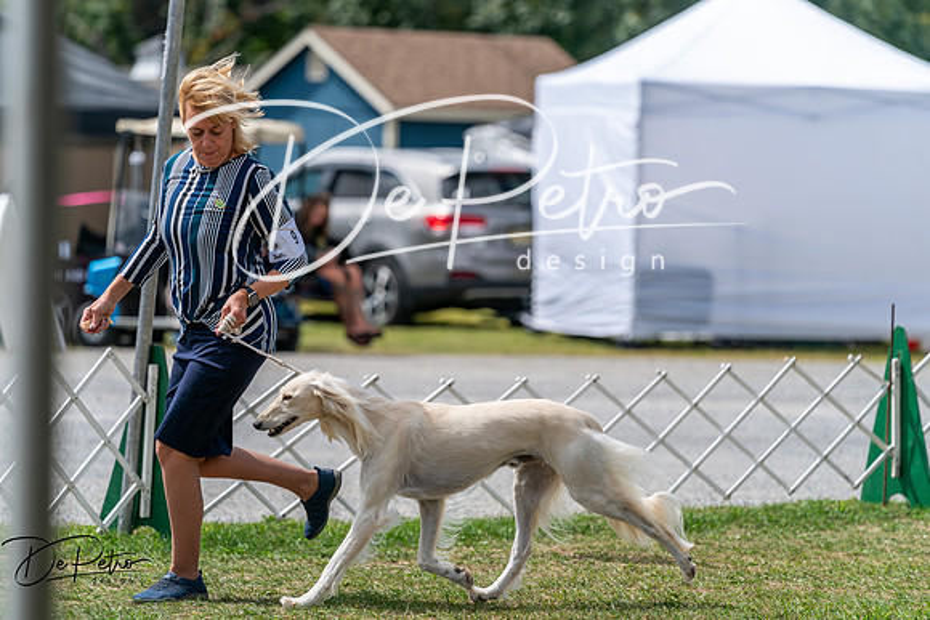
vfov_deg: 6.9
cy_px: 310
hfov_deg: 10.3
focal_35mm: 200
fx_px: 5168
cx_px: 465
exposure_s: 1/1600
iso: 100
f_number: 4
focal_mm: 200
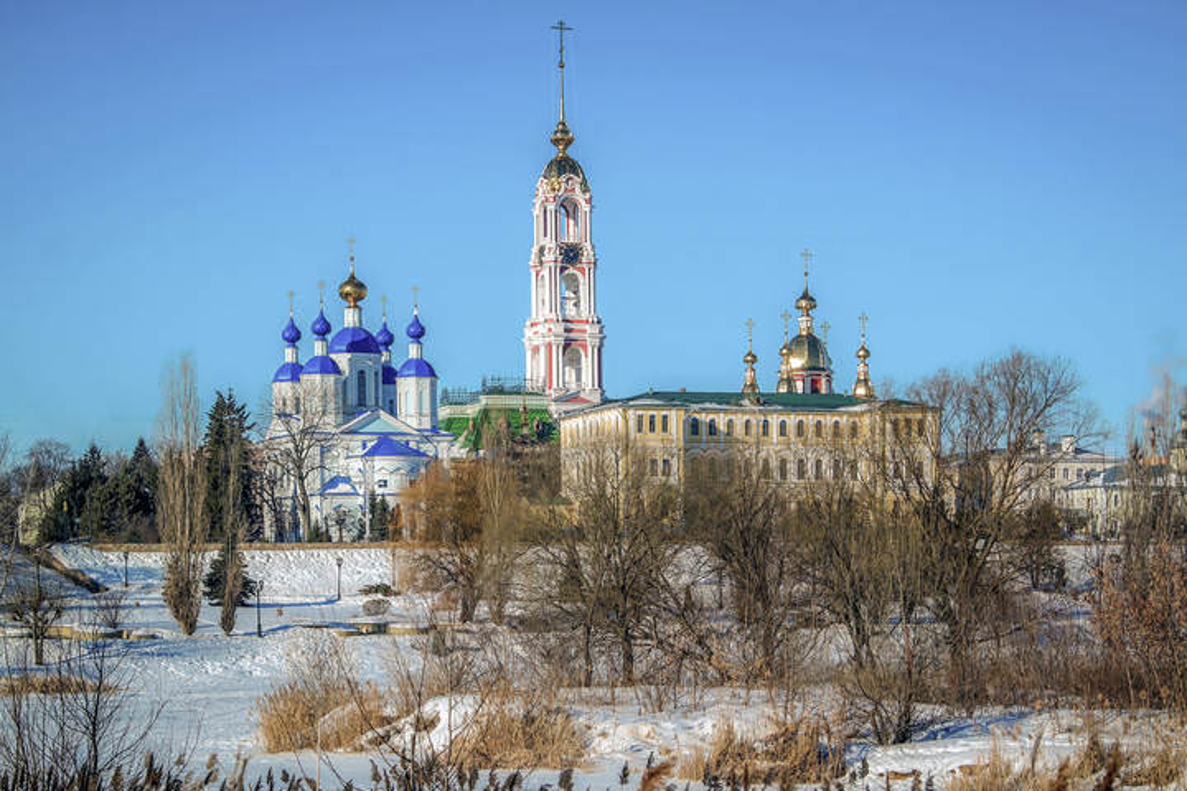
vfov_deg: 17.7
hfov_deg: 26.3
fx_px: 2539
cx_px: 594
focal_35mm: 77
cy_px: 396
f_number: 9
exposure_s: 1/400
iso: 100
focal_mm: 50
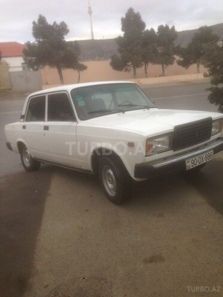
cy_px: 148
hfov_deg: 42.9
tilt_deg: -15.5
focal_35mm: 33
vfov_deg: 55.4
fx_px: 283
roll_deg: +3.5
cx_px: 112
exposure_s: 1/120
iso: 50
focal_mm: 4.12
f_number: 2.4
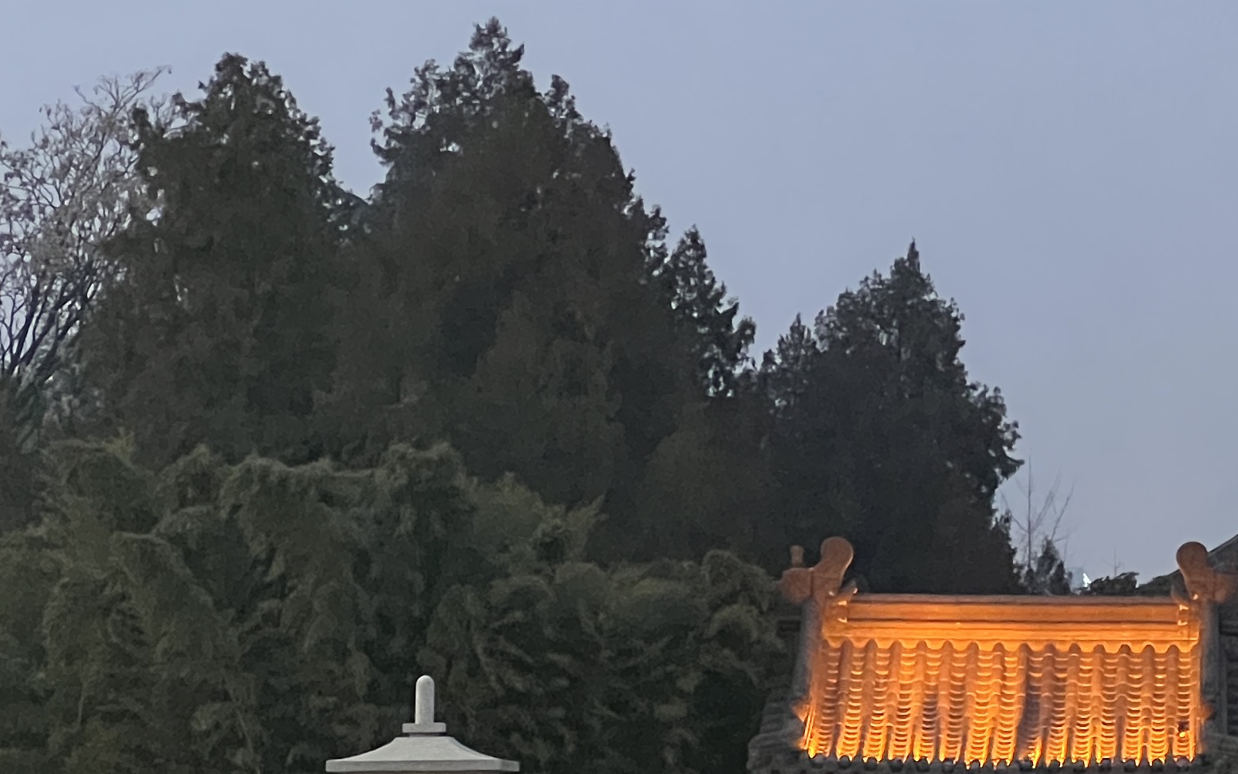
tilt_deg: +5.4
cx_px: 1579
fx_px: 7153
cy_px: 174
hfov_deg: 9.7
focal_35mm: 212
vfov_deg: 6.2
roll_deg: -0.6
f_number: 2.8
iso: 500
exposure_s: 1/56
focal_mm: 9
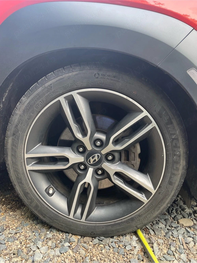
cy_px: 132
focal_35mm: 26
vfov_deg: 67.3
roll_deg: +1.7
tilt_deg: -13.7
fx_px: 197
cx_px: 98
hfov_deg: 53.0
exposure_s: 1/121
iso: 80
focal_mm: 4.2
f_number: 1.6
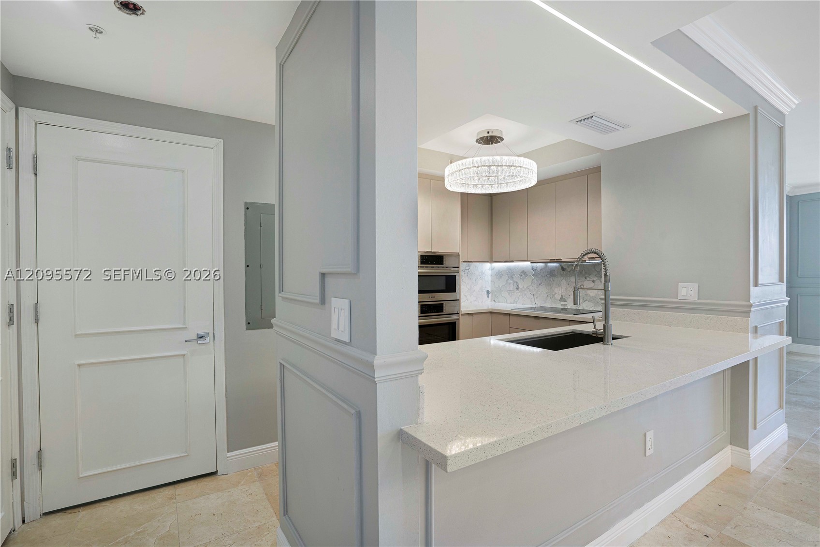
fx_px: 364
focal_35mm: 16
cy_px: 274
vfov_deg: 73.8
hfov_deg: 96.7
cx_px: 410
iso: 400
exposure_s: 1/50
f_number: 8
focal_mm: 16
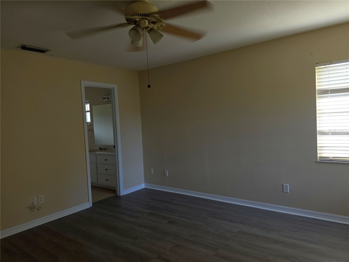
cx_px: 174
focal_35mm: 23
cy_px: 131
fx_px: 232
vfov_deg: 58.9
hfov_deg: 73.9
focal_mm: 6.5
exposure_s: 1/60
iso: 20
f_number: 1.4
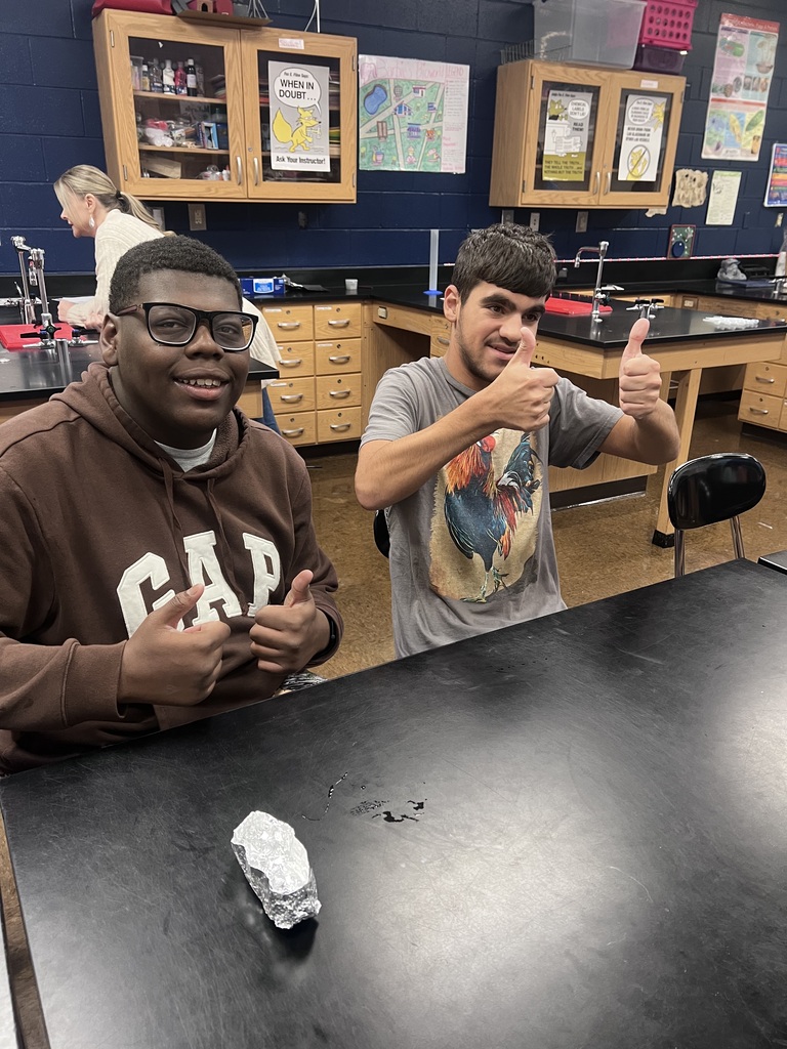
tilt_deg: -22.2
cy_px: 524
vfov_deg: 67.3
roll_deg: -0.9
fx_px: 788
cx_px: 394
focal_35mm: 26
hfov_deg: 53.1
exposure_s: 1/60
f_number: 1.5
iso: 320
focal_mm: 5.7
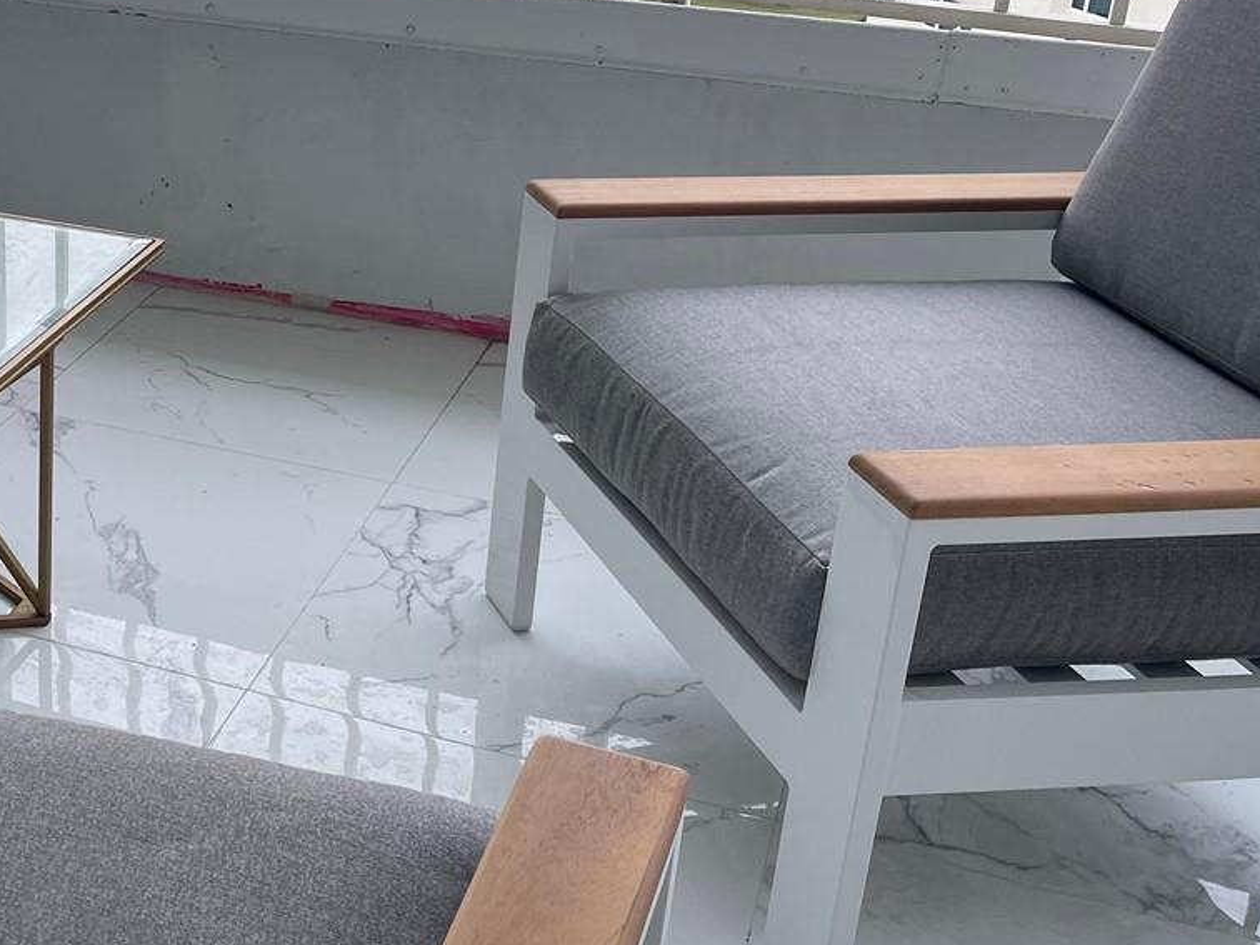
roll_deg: +0.7
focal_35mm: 55
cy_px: 335
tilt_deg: -24.3
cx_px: 100
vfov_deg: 26.4
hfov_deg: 32.9
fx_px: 2002
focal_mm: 5.1
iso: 32
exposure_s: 1/676
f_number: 1.6
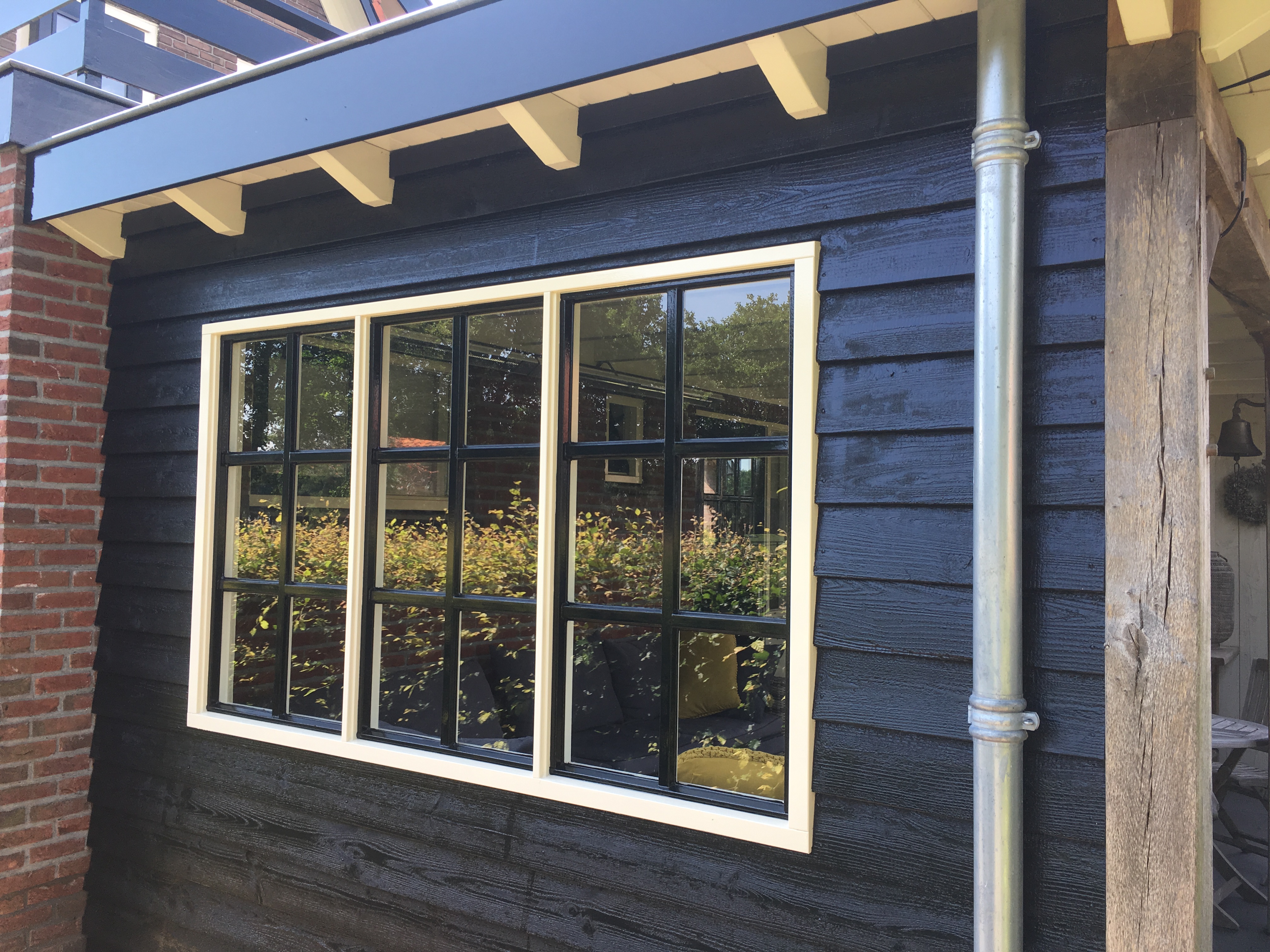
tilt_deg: +1.2
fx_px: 1064
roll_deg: -0.8
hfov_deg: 61.7
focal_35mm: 29
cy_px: 476
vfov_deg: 48.2
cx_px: 635
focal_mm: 4.15
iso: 25
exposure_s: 1/163
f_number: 2.2
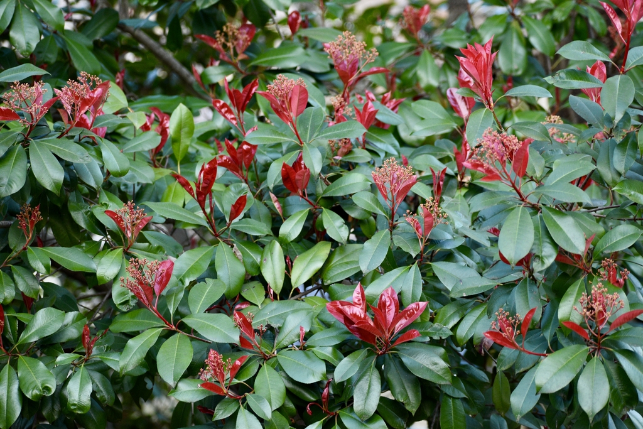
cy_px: 214
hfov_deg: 14.4
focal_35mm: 142
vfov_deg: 9.6
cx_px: 322
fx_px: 2545
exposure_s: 1/160
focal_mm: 95
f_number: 4.8
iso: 800
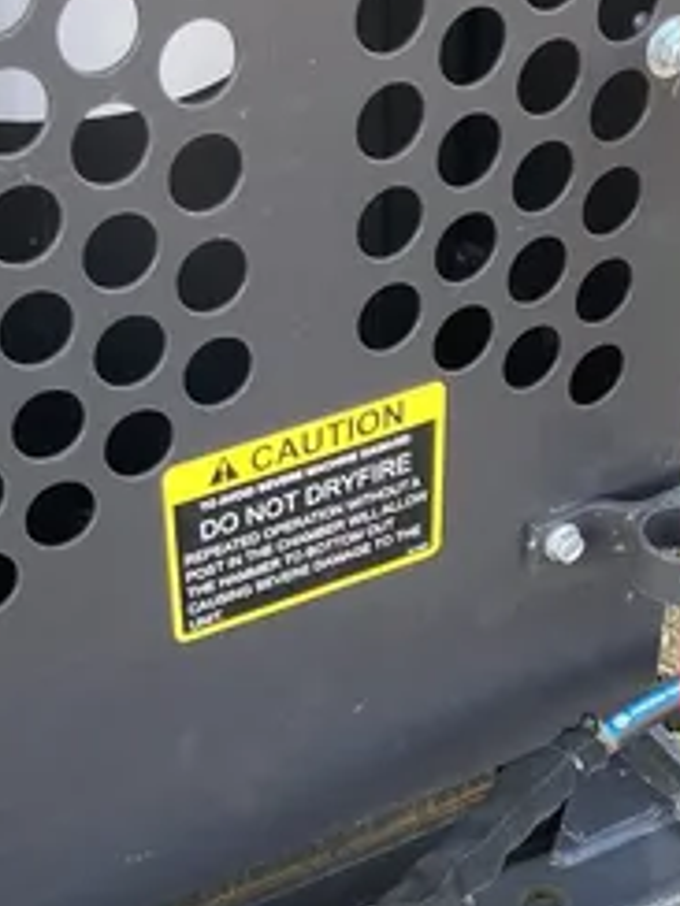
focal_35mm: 84
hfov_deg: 17.5
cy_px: 990
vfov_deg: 22.1
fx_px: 2200
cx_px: 483
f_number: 1.8
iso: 50
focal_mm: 3.99
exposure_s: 1/121
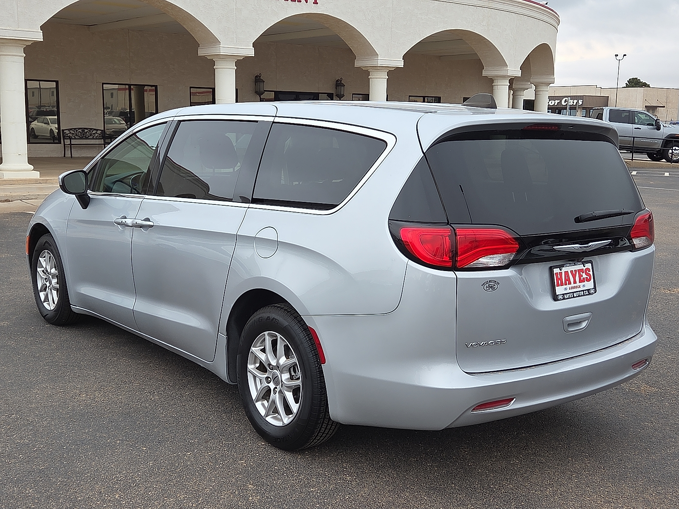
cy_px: 254
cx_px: 340
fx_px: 824
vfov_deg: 34.3
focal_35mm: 42
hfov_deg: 44.8
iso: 34
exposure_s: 1/119
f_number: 1.8
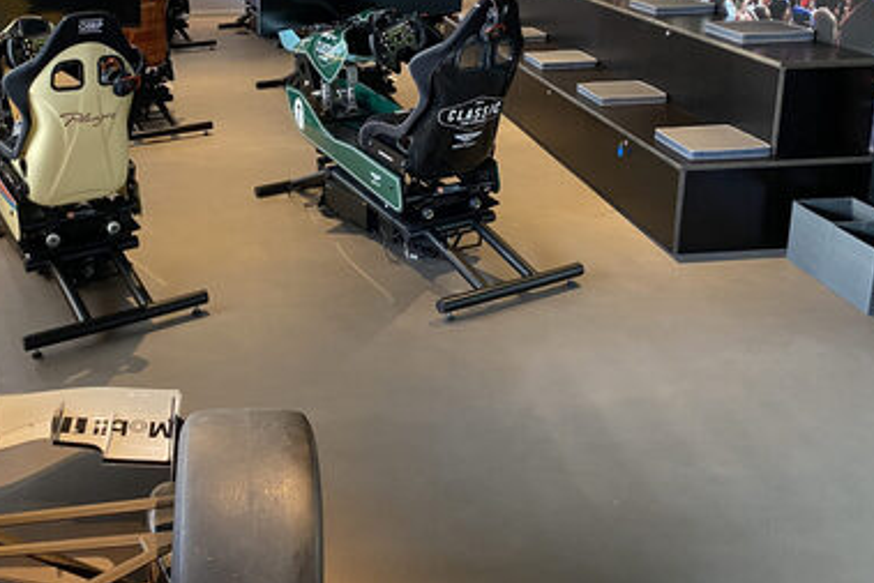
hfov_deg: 50.1
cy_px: 131
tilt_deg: -16.1
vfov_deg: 34.2
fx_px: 923
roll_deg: +0.5
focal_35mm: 38
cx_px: 324
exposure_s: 1/50
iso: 320
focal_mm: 4.25
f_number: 1.8
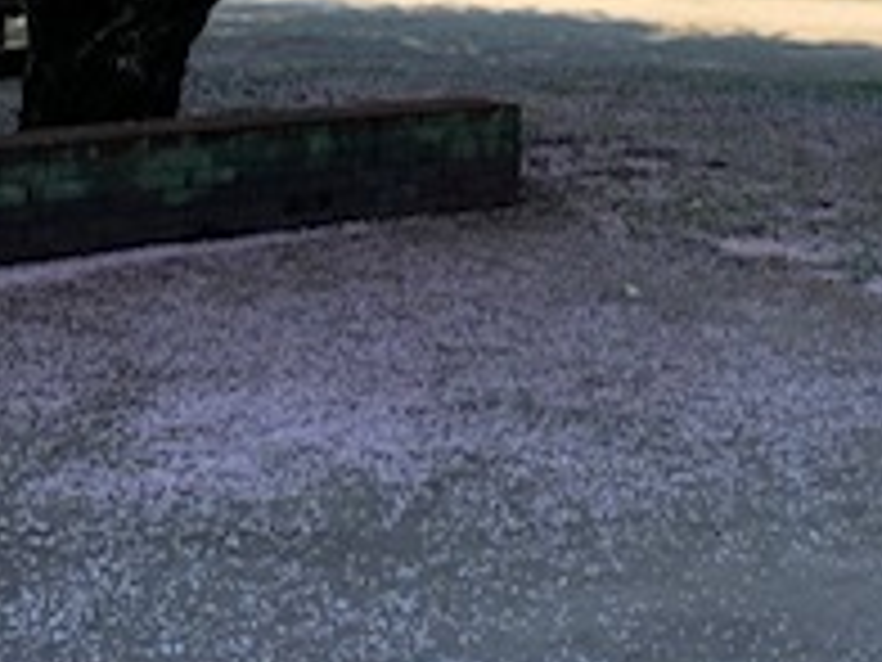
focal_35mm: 85
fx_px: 2166
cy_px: -369
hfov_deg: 23.0
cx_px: 400
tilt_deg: +3.6
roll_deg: +1.5
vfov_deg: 15.8
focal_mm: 4.25
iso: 25
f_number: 1.8
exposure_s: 1/864
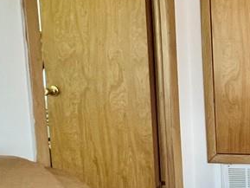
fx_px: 332
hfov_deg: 27.4
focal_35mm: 46
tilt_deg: -4.2
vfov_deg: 31.5
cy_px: 85
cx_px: 381
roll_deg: -0.2
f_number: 1.8
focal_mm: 1.57
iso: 160
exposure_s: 1/60
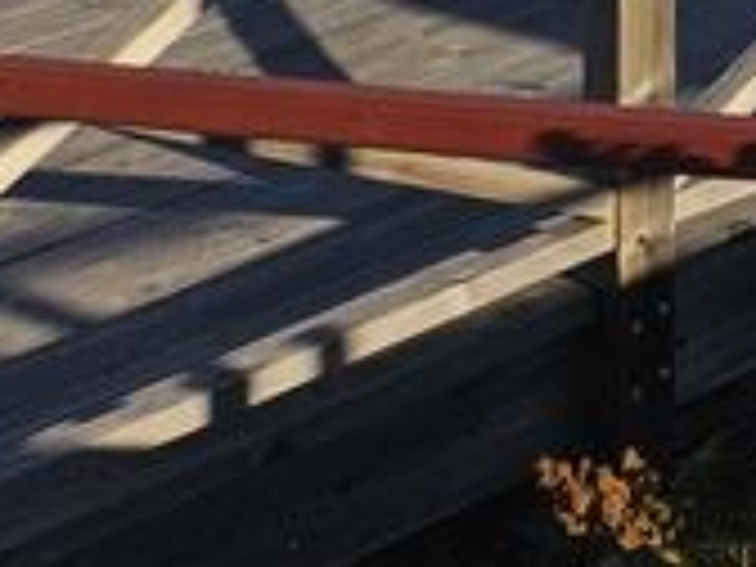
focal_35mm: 158
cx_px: 2511
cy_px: -1107
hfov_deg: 9.1
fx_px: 3451
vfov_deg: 8.1
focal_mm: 5.4
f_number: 1.8
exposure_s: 1/1814
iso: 25
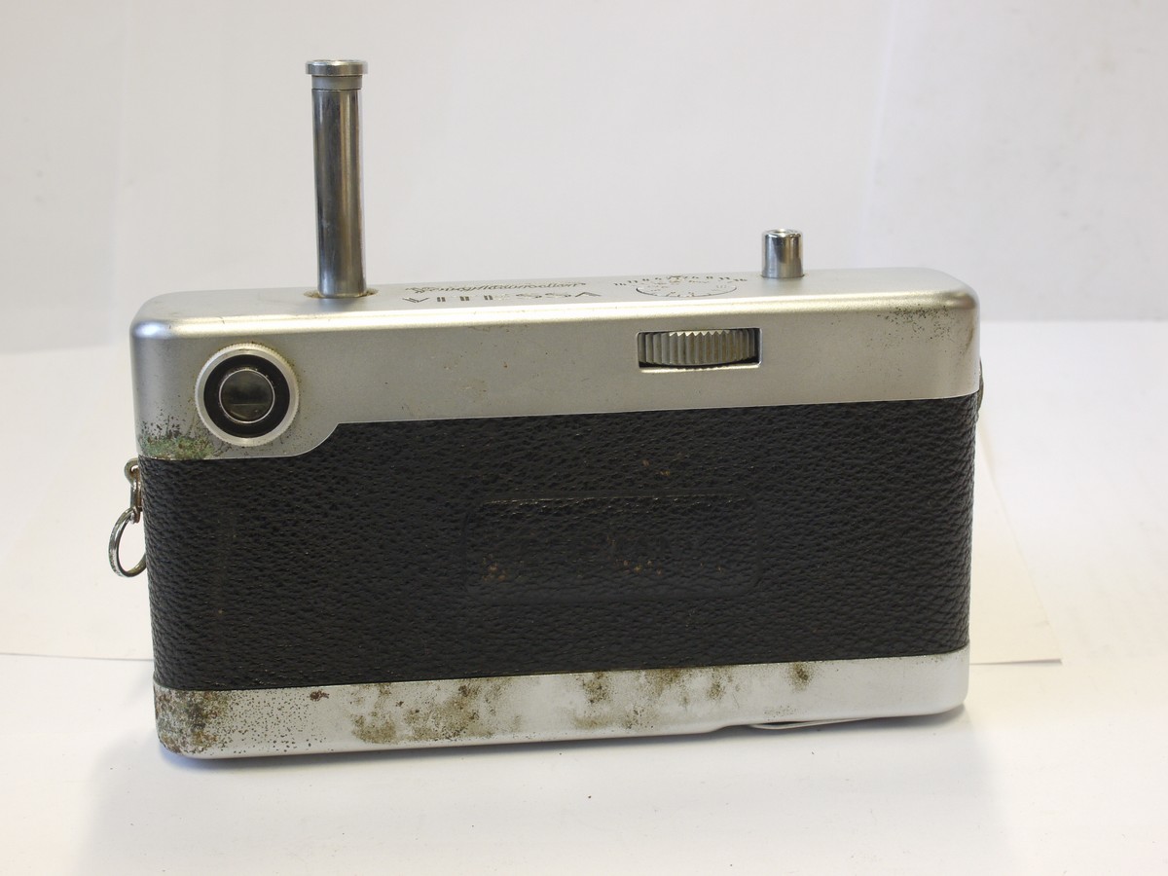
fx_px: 2024
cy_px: 438
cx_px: 584
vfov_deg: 24.4
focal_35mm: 60
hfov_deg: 32.2
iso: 400
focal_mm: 30
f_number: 9
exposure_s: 1/13
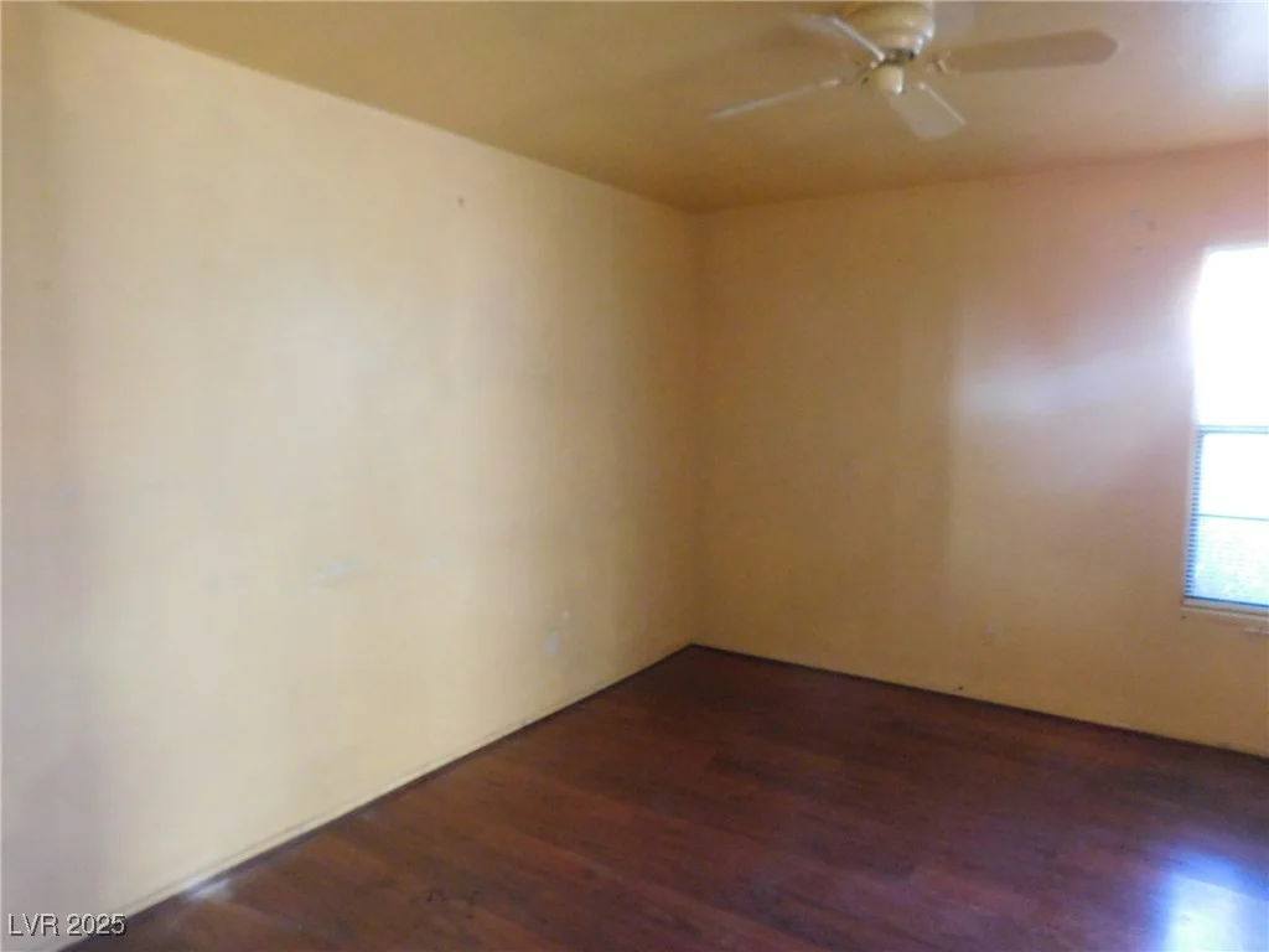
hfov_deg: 73.9
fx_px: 843
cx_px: 634
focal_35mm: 23
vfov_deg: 58.9
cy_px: 476
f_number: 3
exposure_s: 1/6
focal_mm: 4
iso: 800
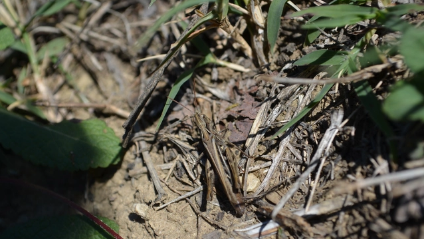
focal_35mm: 87
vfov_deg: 14.0
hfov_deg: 24.6
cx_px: 212
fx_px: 973
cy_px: 139
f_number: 8
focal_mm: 55
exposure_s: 1/320
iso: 100
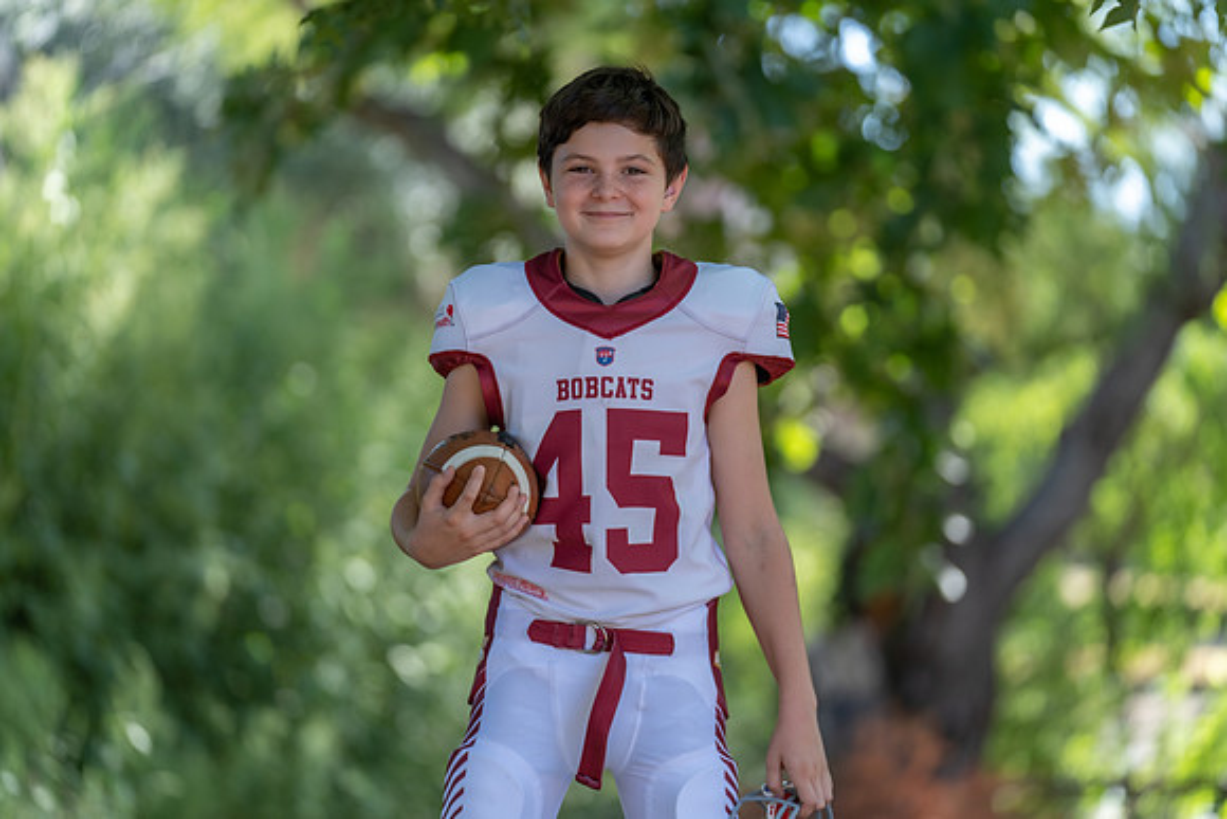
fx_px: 5045
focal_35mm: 148
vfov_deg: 9.3
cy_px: 410
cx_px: 614
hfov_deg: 13.9
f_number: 2.8
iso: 160
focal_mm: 148
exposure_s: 1/320
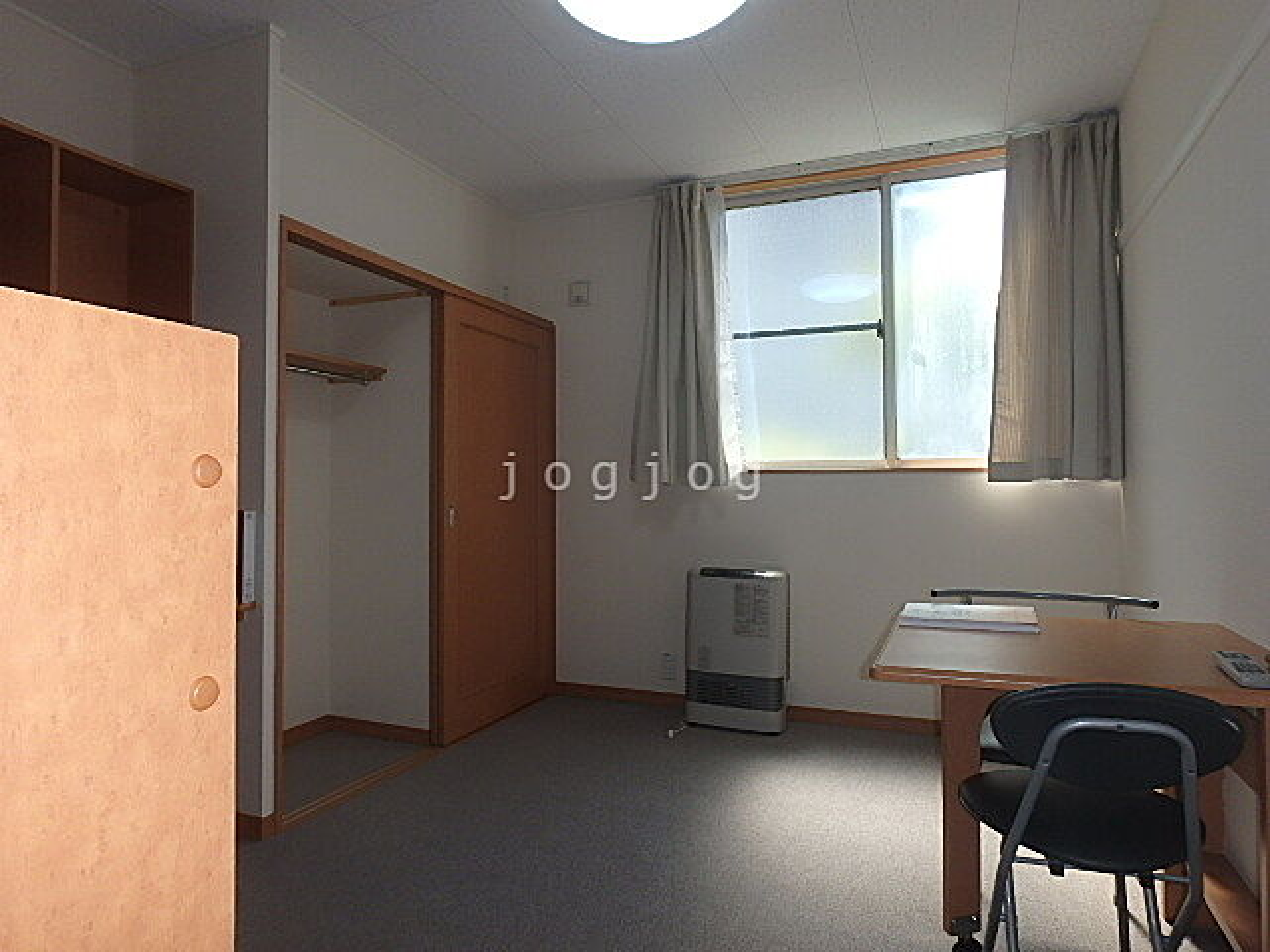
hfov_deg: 79.0
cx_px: 635
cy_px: 476
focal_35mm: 21
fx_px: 770
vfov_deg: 63.4
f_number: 6
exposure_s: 1/60
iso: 125
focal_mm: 3.7
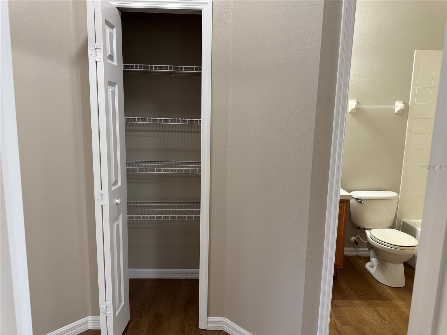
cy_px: 168
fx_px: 310
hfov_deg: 71.6
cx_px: 224
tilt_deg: -10.2
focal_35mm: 24
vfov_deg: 56.8
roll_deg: -1.8
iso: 320
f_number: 1.78
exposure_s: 1/60
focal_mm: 6.76
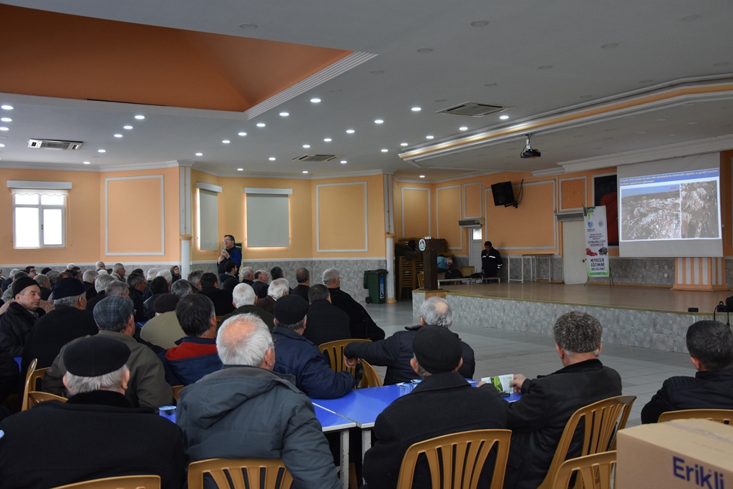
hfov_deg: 53.1
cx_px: 366
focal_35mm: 36
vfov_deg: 36.9
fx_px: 733
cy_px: 244
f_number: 4.5
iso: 800
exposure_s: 1/80
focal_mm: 24
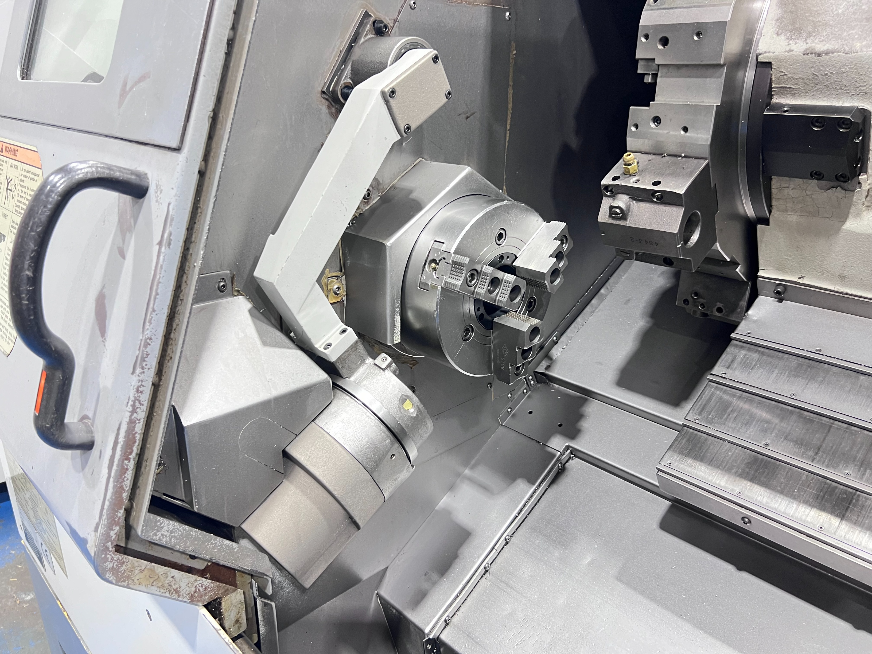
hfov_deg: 67.3
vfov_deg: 53.1
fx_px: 655
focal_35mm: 26
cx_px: 436
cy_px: 327
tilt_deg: -20.4
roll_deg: -1.7
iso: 250
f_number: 1.5
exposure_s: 1/50
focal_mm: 5.7
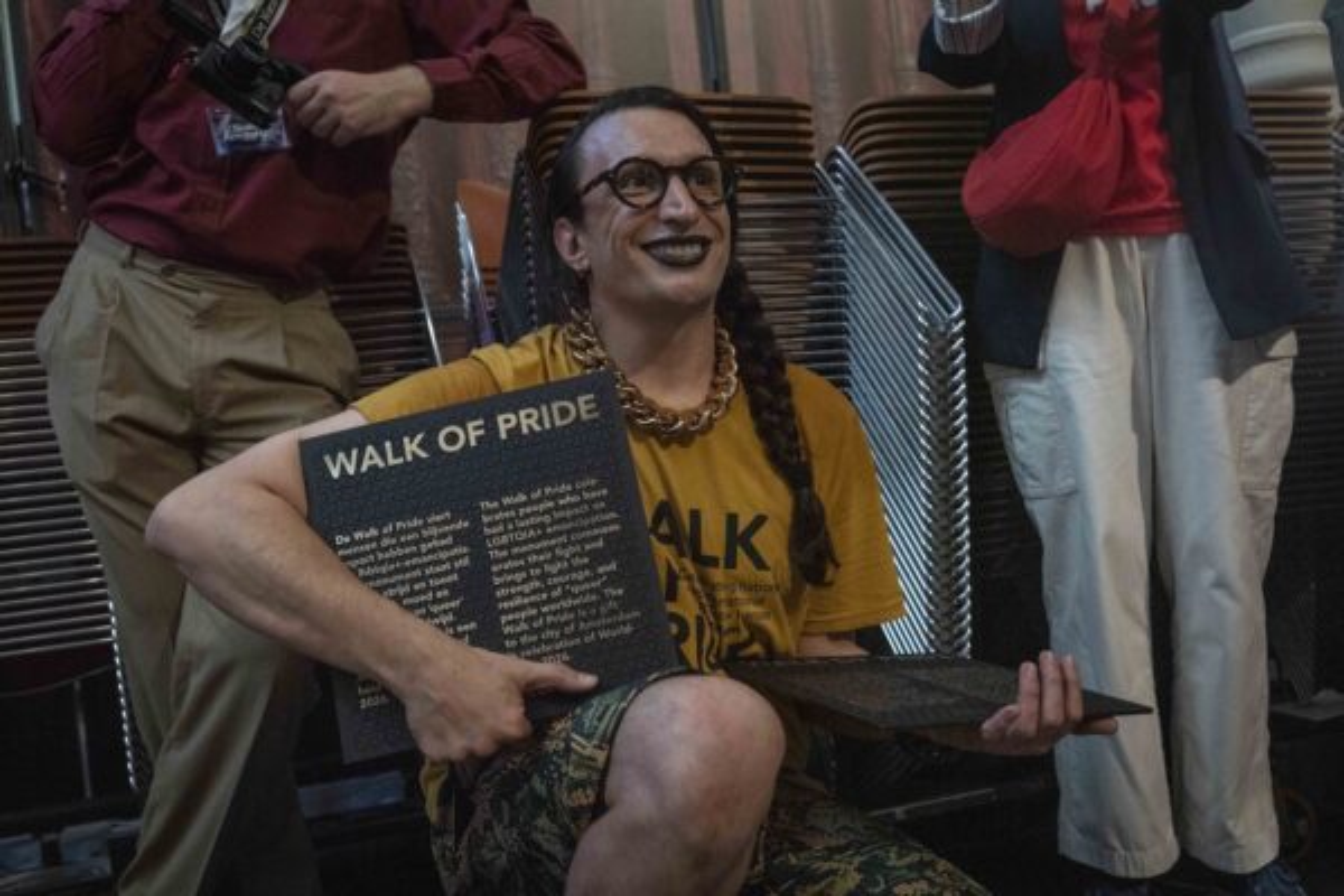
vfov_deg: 37.9
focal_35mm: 35
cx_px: 672
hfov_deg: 54.4
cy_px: 448
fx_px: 1307
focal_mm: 35
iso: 3200
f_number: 4.5
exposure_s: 1/100
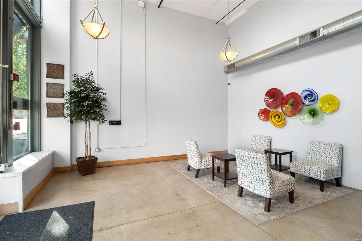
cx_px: 181
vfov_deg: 73.7
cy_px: 120
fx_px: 161
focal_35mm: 16
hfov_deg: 96.7
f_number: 10
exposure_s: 1/4
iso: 400
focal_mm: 8
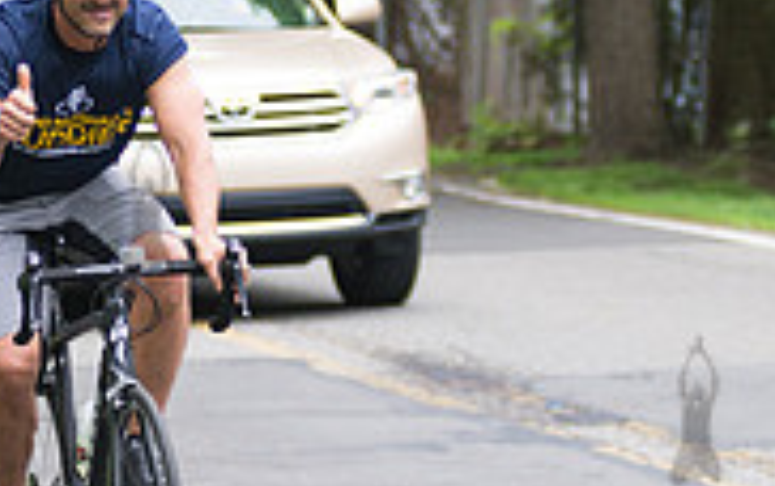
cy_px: 202
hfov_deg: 8.1
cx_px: 145
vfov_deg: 5.1
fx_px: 5495
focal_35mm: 260
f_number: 2.8
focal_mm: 80
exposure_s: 1/800
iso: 640
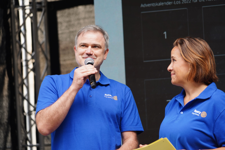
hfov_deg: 8.6
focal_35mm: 240
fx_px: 1500
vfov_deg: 5.7
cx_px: 112
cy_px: 75
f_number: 6.3
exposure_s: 1/80
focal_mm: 240
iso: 250
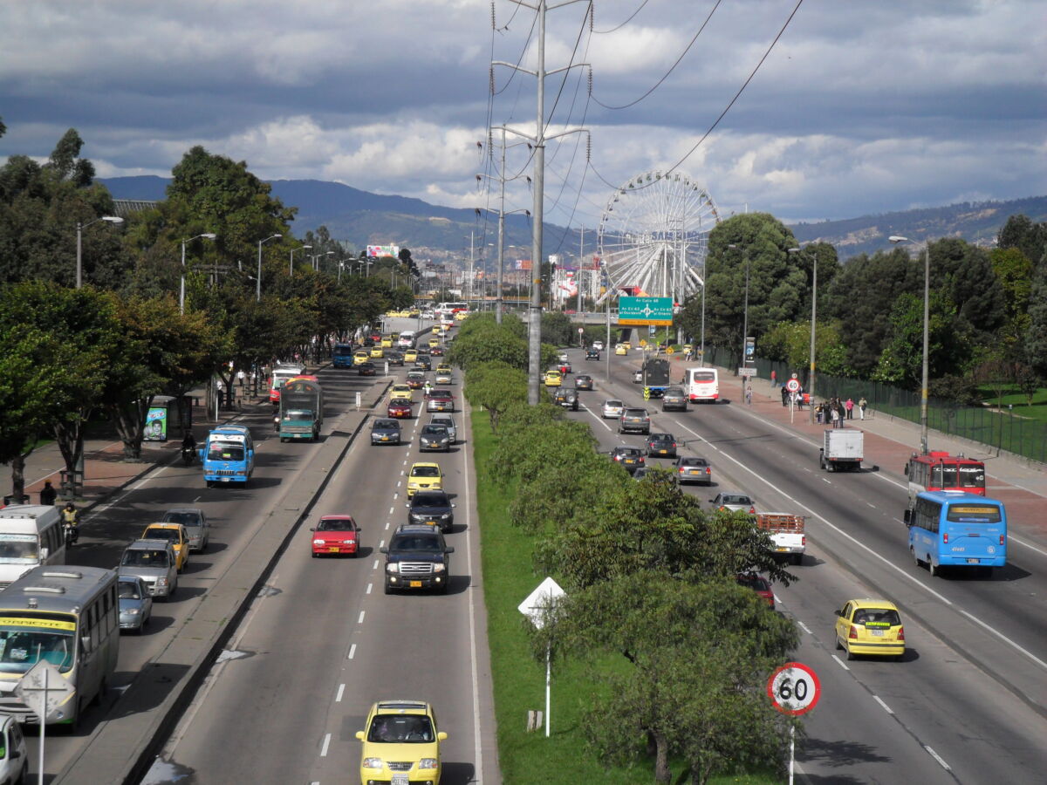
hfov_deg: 18.2
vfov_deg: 13.7
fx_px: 3267
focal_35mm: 108
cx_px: 524
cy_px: 392
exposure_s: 1/750
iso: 100
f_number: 5
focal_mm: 19.6
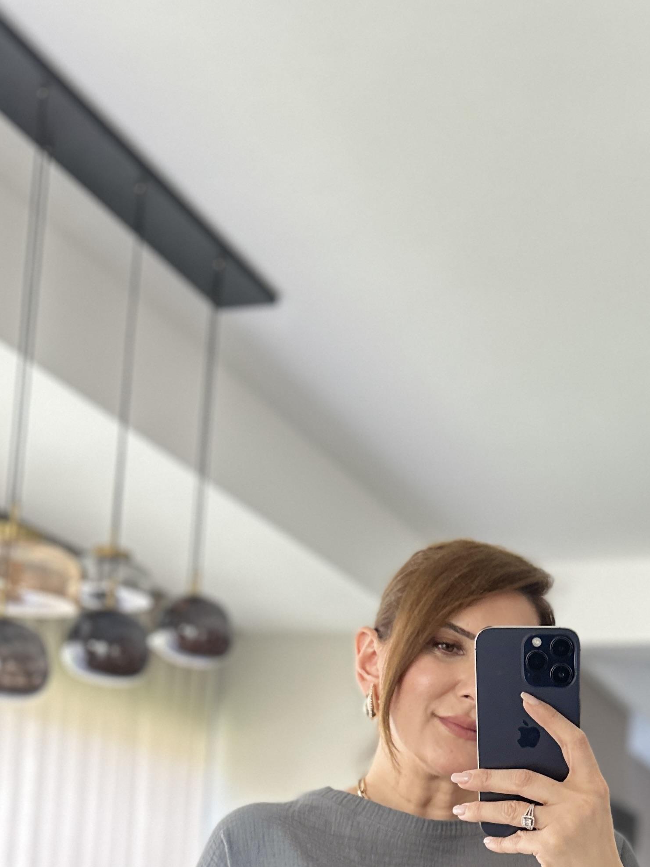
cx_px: 565
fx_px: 1227
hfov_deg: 28.7
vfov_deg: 35.2
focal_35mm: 49
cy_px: 871
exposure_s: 1/60
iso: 400
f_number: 1.78
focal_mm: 6.86
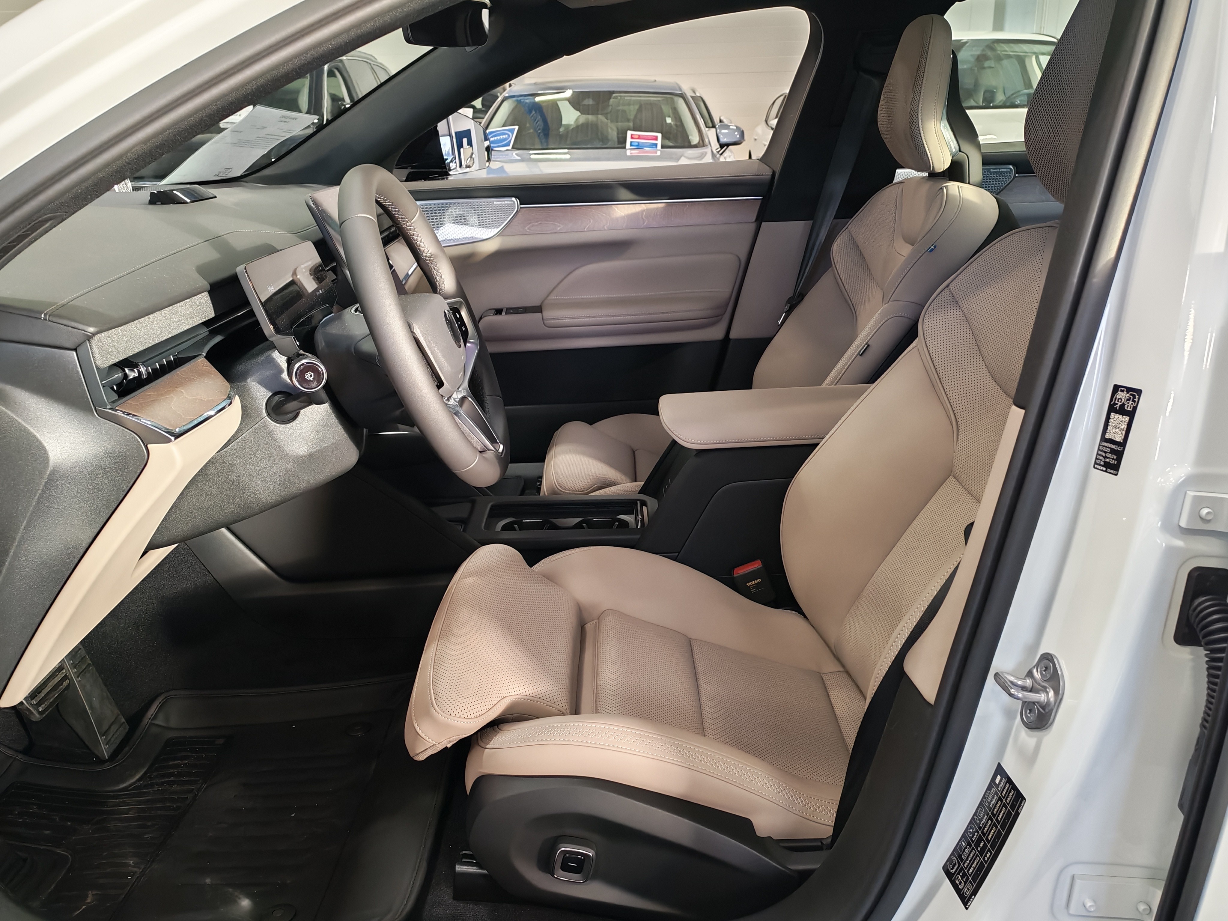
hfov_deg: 58.4
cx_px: 614
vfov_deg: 45.4
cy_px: 460
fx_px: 1100
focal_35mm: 31
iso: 348
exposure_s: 1/100
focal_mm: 6.12
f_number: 1.9
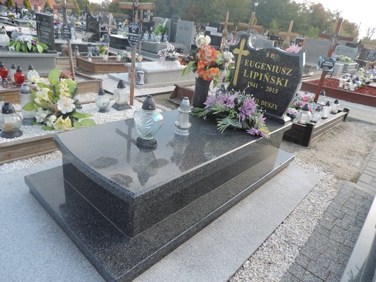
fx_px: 261
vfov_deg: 56.8
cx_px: 188
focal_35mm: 24
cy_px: 141
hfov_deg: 71.6
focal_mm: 4.3
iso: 80
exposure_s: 1/200
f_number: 3
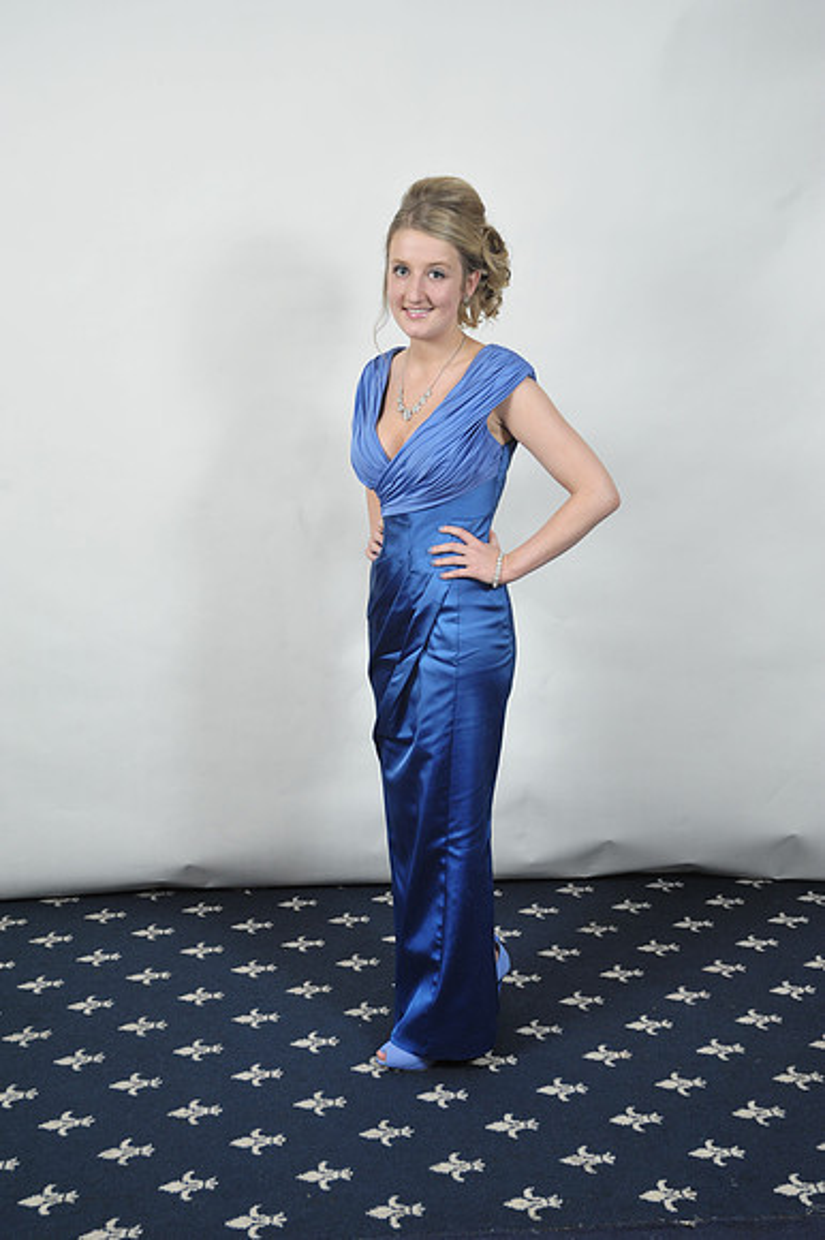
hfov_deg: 29.8
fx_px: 1549
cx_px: 412
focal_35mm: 45
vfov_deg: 43.6
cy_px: 620
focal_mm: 45
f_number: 7.1
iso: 1000
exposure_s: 1/160
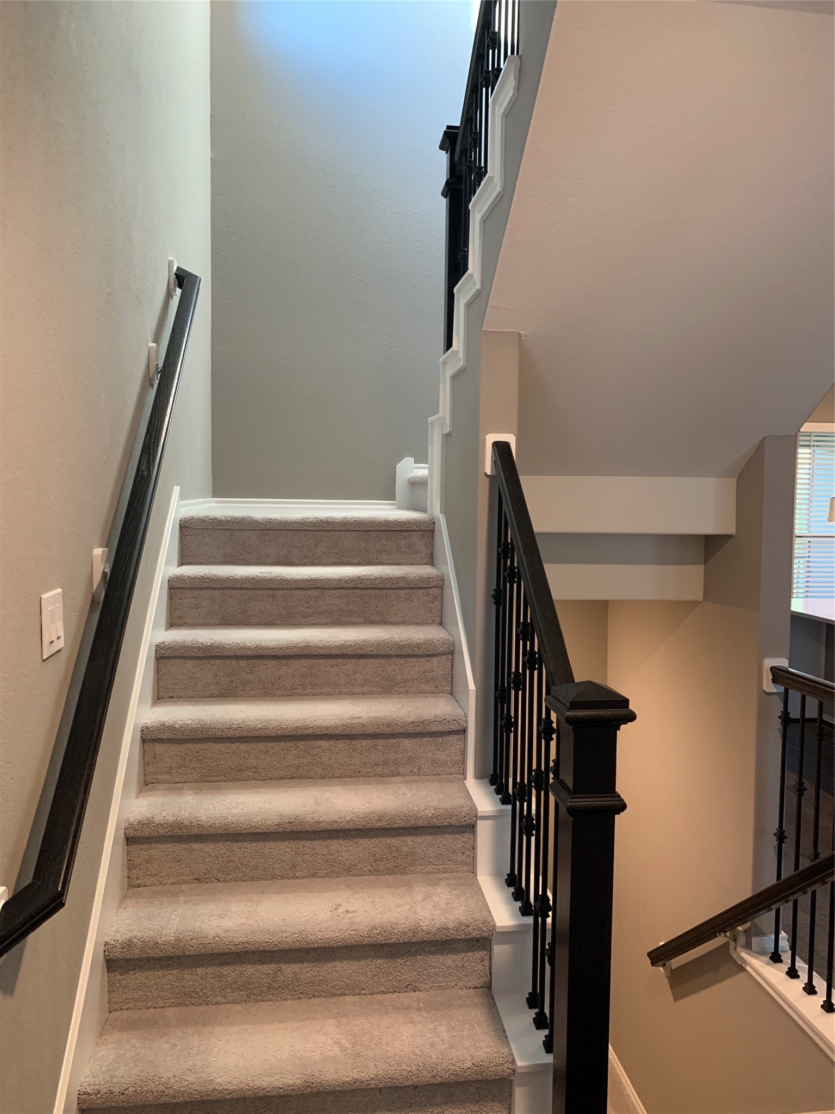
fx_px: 836
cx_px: 418
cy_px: 557
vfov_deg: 67.3
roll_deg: -1.7
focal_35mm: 26
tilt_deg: -2.8
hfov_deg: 53.1
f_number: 1.8
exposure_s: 1/60
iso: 320
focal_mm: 4.25
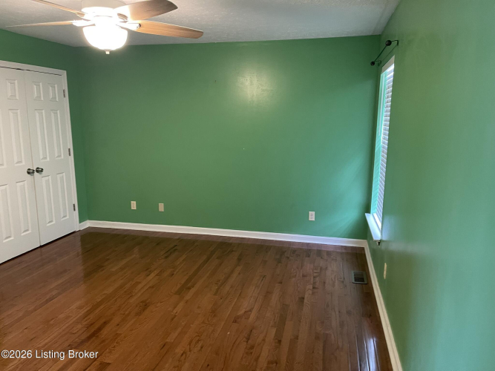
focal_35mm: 25
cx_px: 248
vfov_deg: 54.9
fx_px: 357
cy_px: 186
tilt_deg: -10.0
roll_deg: -0.7
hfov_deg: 69.4
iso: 400
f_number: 1.6
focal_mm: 5.1
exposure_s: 1/40
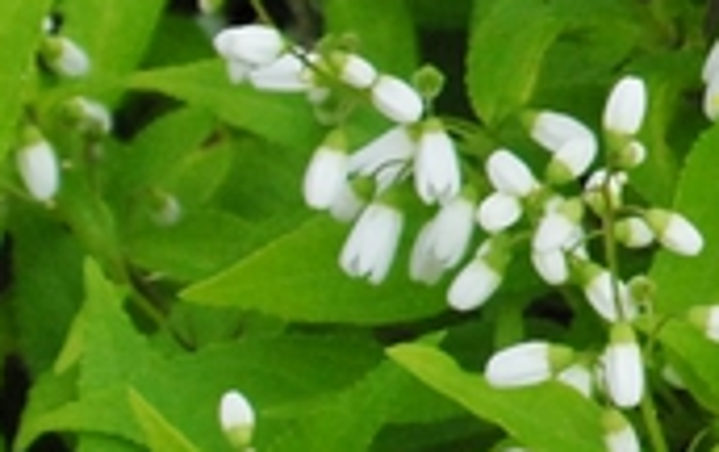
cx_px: 1543
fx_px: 5003
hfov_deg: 7.8
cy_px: -228
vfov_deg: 5.1
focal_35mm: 255
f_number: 6.3
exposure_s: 1/160
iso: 400
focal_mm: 28
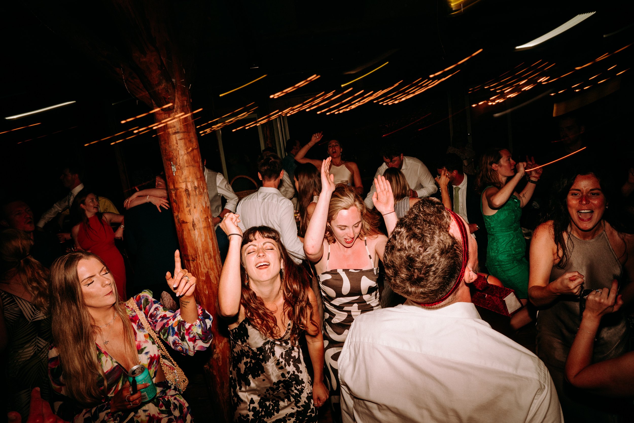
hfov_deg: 71.5
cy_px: 212
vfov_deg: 51.3
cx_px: 317
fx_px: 440
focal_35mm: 25
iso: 640
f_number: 9
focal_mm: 25
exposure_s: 1/20
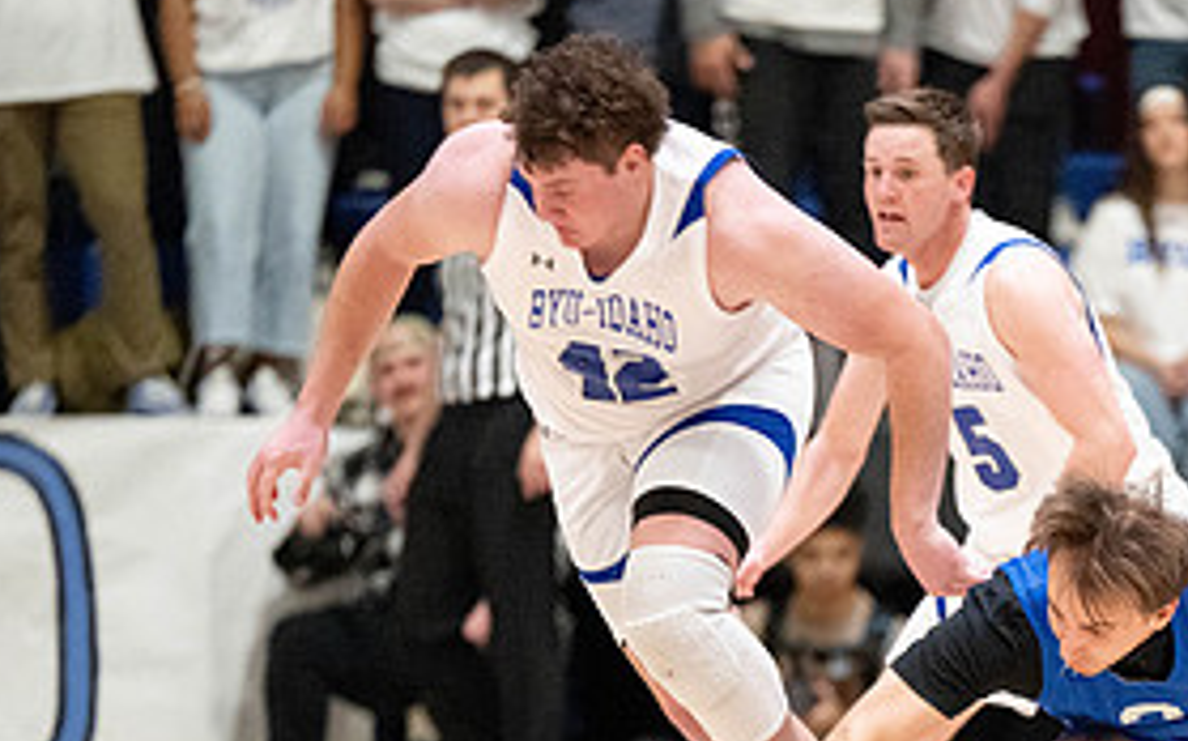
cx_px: 996
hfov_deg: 5.0
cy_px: 790
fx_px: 13719
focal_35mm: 424
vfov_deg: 3.1
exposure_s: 1/500
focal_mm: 200
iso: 8000
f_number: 2.8
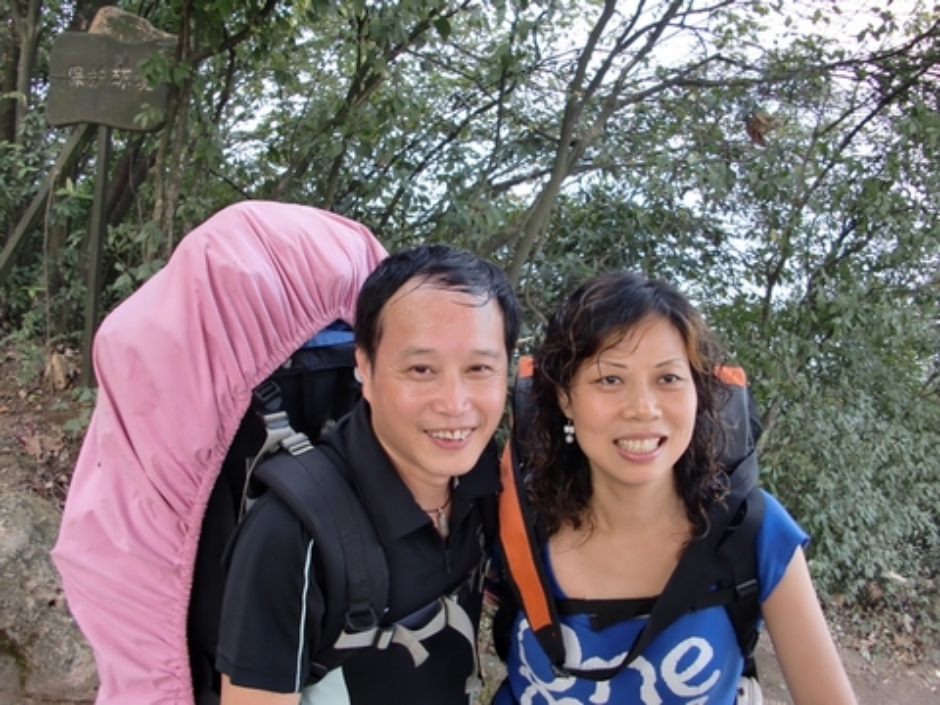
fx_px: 978
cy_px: 352
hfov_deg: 51.4
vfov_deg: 39.7
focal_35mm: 36
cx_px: 470
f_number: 2.8
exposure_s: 1/60
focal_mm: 6.3
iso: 64
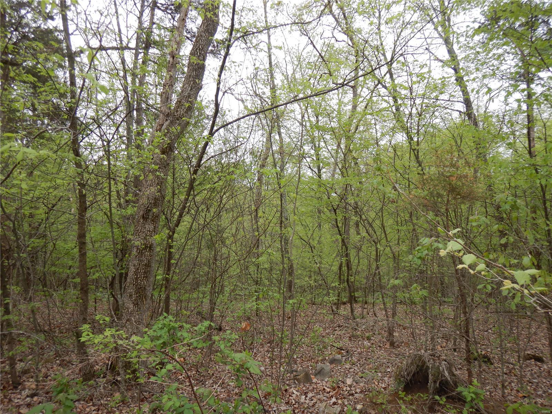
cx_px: 276
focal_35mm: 24
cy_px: 207
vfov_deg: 56.8
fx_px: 383
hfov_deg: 71.6
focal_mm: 4.3
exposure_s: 1/320
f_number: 2.8
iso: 125
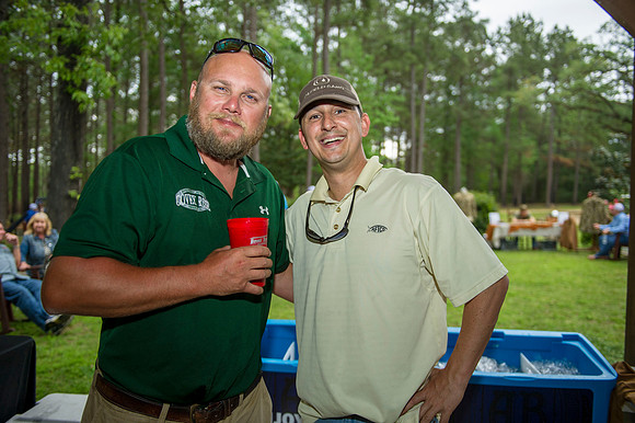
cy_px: 212
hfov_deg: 60.3
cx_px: 318
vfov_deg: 42.3
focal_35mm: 31
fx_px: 546
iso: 200
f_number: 2.8
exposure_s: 1/100
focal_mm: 31
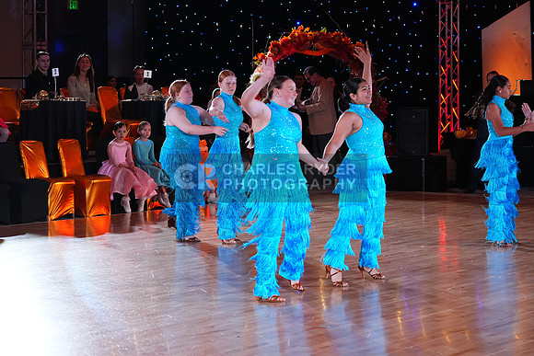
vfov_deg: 13.0
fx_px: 1558
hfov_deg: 19.5
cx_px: 267
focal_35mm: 105
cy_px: 178
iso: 5000
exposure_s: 1/400
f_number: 5.6
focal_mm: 105
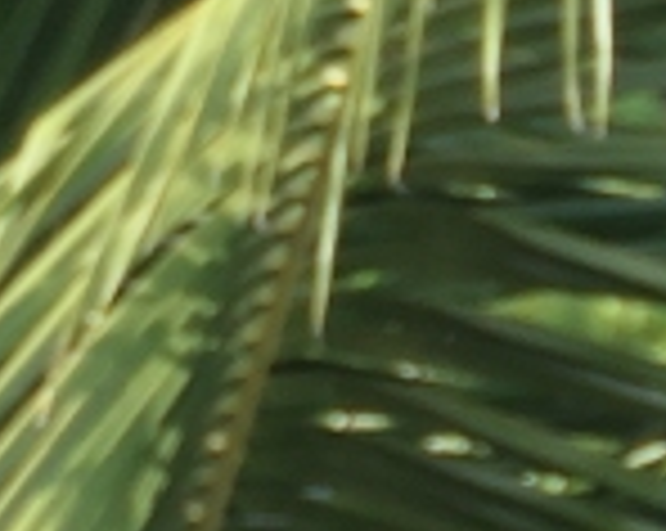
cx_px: -860
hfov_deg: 0.5
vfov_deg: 0.4
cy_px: 290
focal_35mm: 3659
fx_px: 72028
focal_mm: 132
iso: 200
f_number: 6.4
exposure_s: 1/200
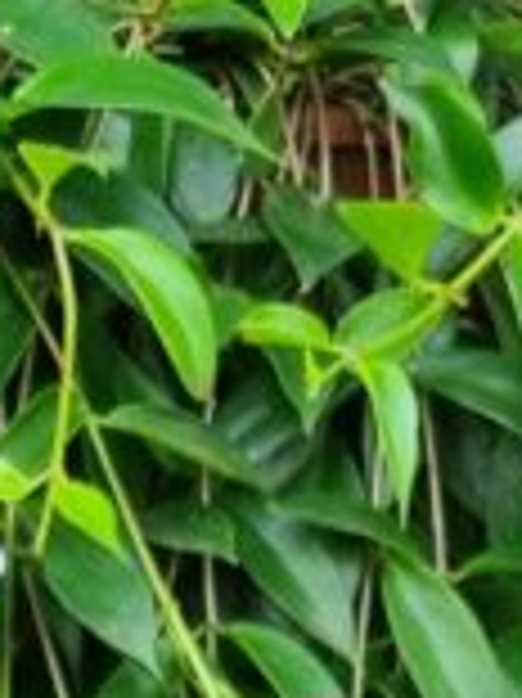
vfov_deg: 9.7
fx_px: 3463
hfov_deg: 8.6
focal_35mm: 172
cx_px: 225
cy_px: 1869
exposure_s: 1/152
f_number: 1.8
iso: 50
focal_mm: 5.4
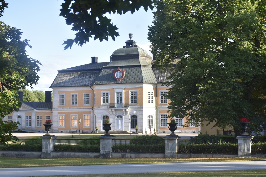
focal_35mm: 60
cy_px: 88
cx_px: 133
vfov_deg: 22.6
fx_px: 443
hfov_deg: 33.4
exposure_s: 1/500
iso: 640
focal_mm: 40
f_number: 8
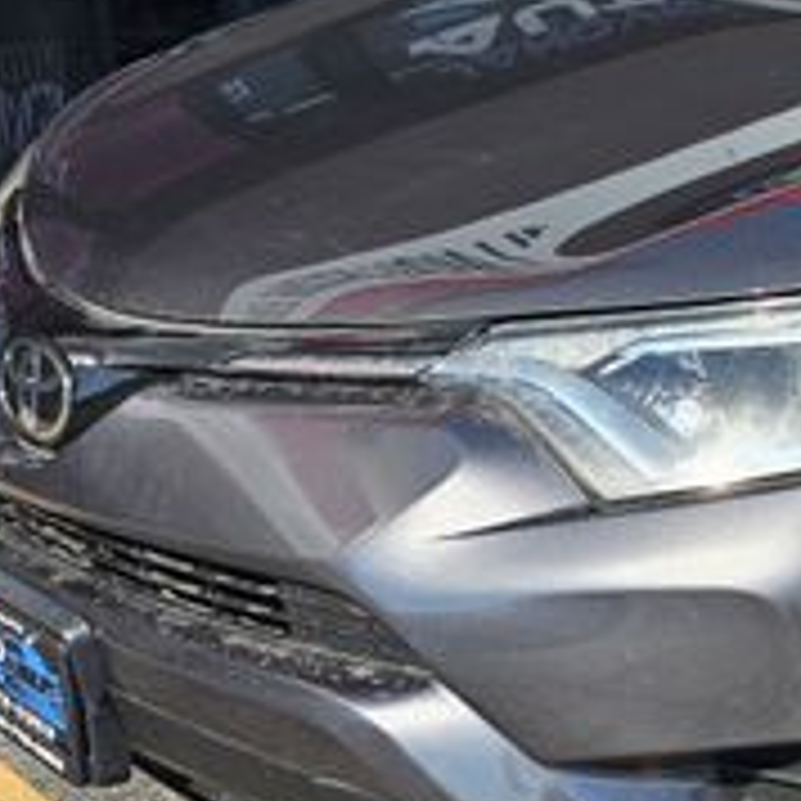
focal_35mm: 73
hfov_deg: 22.4
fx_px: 1911
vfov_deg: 23.7
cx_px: 878
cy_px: 360
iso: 10
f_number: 1.7
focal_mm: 6.3
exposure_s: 1/488
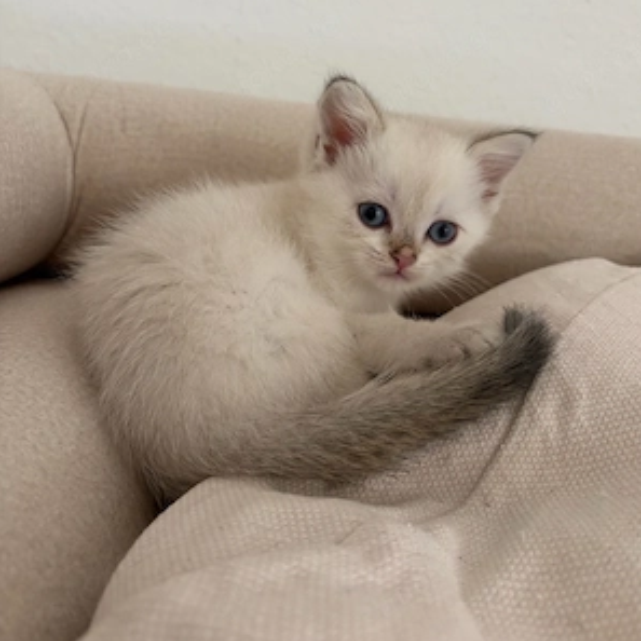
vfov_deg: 52.2
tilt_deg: -7.8
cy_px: 257
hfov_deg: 52.5
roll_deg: -5.6
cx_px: 322
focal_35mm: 31
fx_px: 649
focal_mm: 5.96
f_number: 1.6
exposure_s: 1/78
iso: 125
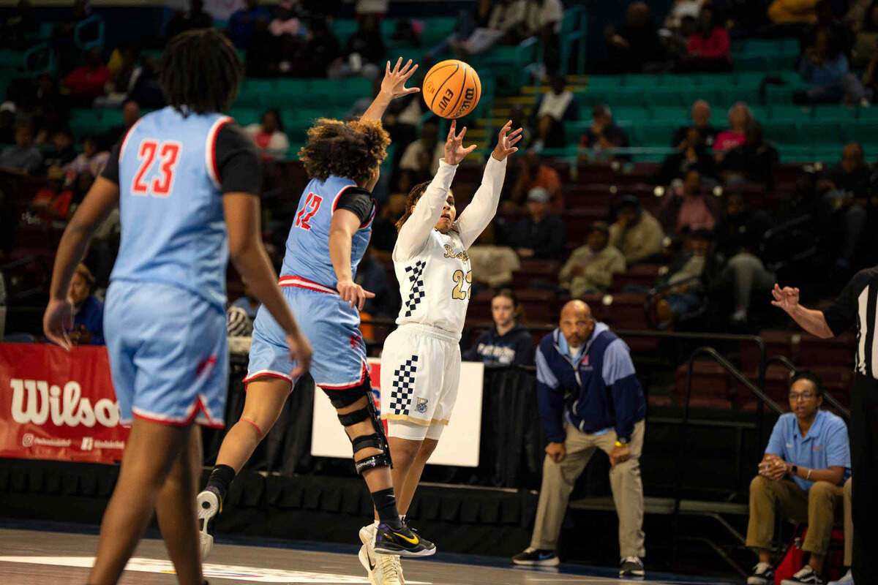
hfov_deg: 13.9
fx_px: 3609
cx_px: 439
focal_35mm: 148
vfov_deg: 9.3
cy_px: 292
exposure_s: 1/1250
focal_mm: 148
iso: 8000
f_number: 2.8
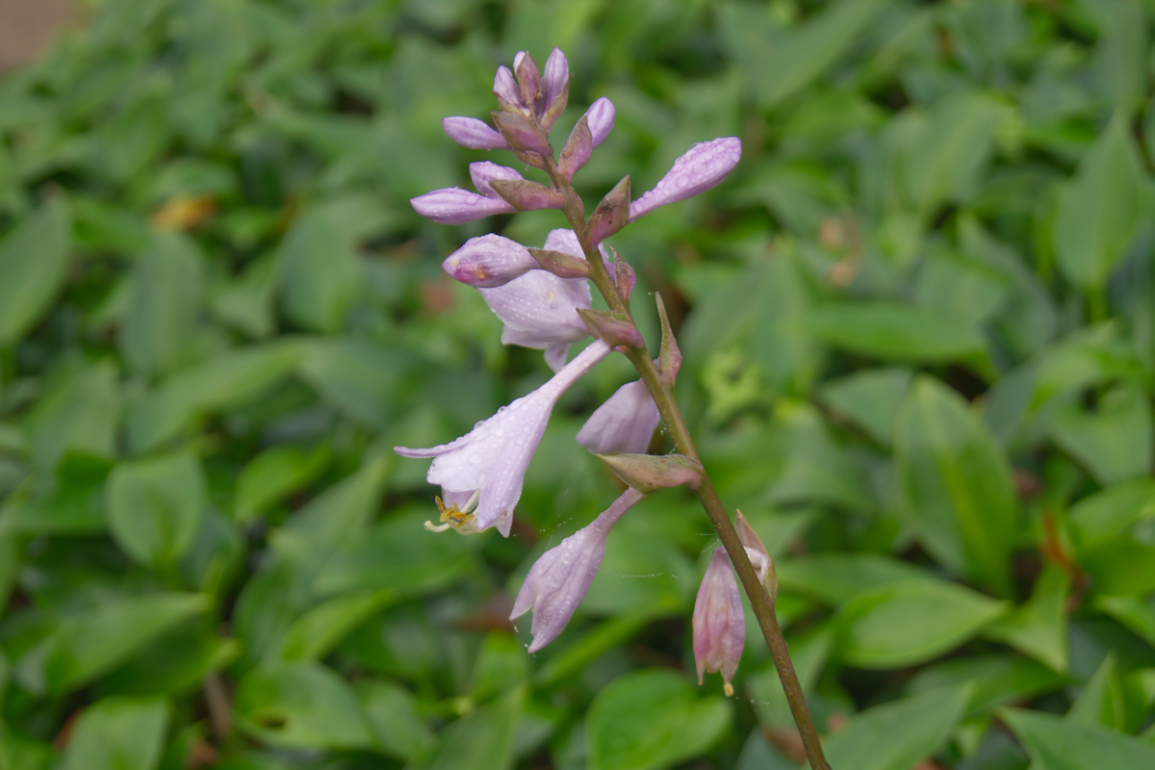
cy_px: 385
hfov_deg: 29.9
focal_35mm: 68
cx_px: 578
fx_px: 2165
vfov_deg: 20.2
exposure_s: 1/80
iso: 250
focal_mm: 45
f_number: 5.6
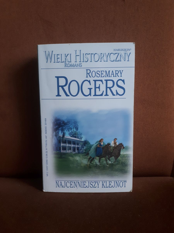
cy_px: 116
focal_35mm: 27
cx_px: 87
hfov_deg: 51.4
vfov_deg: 65.3
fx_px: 181
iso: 200
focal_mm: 3.6
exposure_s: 1/17
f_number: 1.9
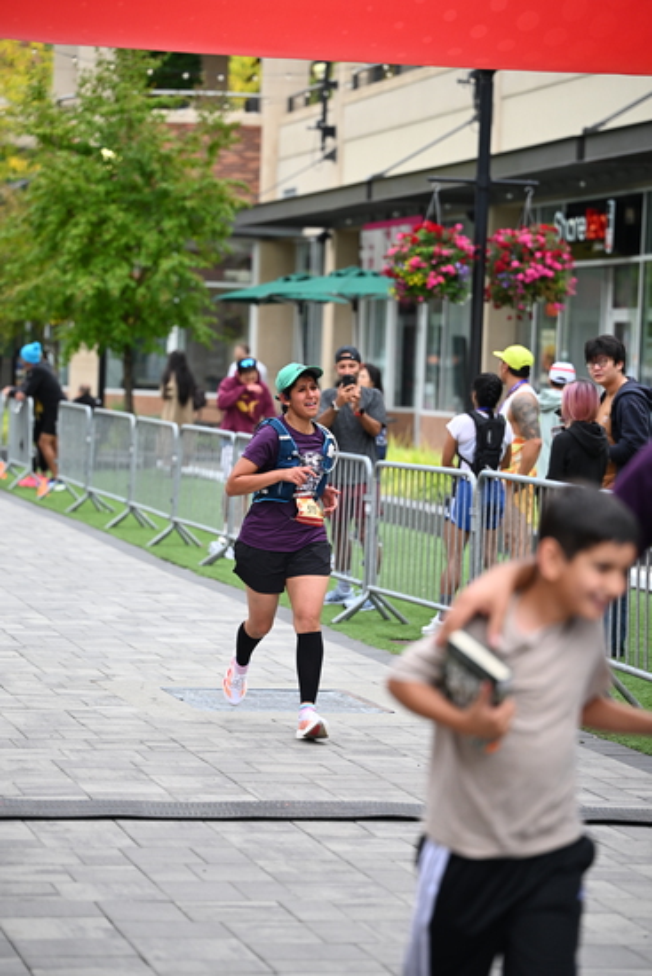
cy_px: 488
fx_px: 2796
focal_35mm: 103
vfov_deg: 19.8
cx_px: 326
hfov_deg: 13.3
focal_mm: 103
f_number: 2.8
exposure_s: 1/2000
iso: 640
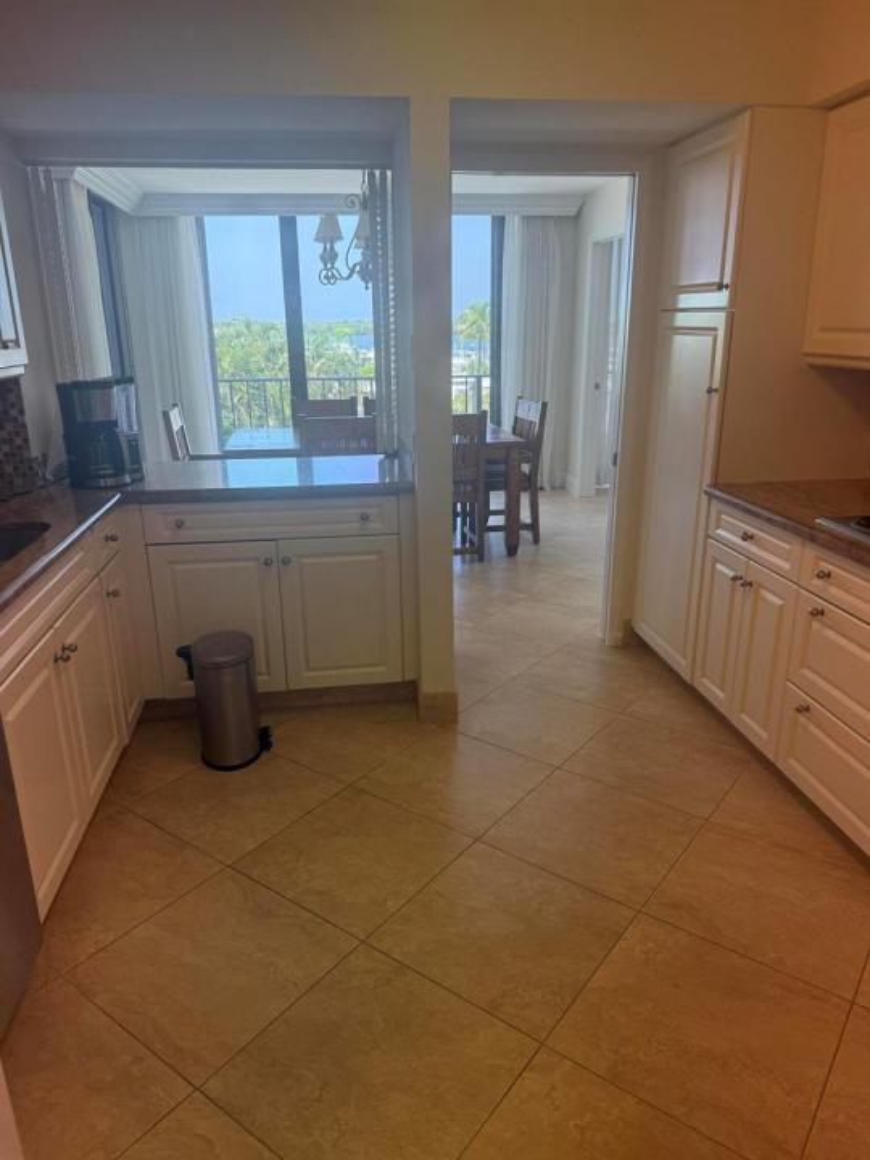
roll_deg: -1.8
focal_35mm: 24
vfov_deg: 71.6
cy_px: 580
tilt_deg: -15.1
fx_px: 804
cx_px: 435
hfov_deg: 56.8
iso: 125
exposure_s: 1/238
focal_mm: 6.76
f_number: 1.78
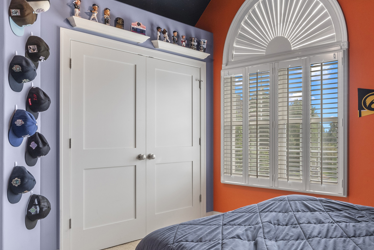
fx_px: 322
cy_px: 134
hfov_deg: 57.1
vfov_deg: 42.3
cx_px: 282
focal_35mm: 31
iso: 640
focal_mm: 15.5
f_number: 11
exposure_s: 1/13
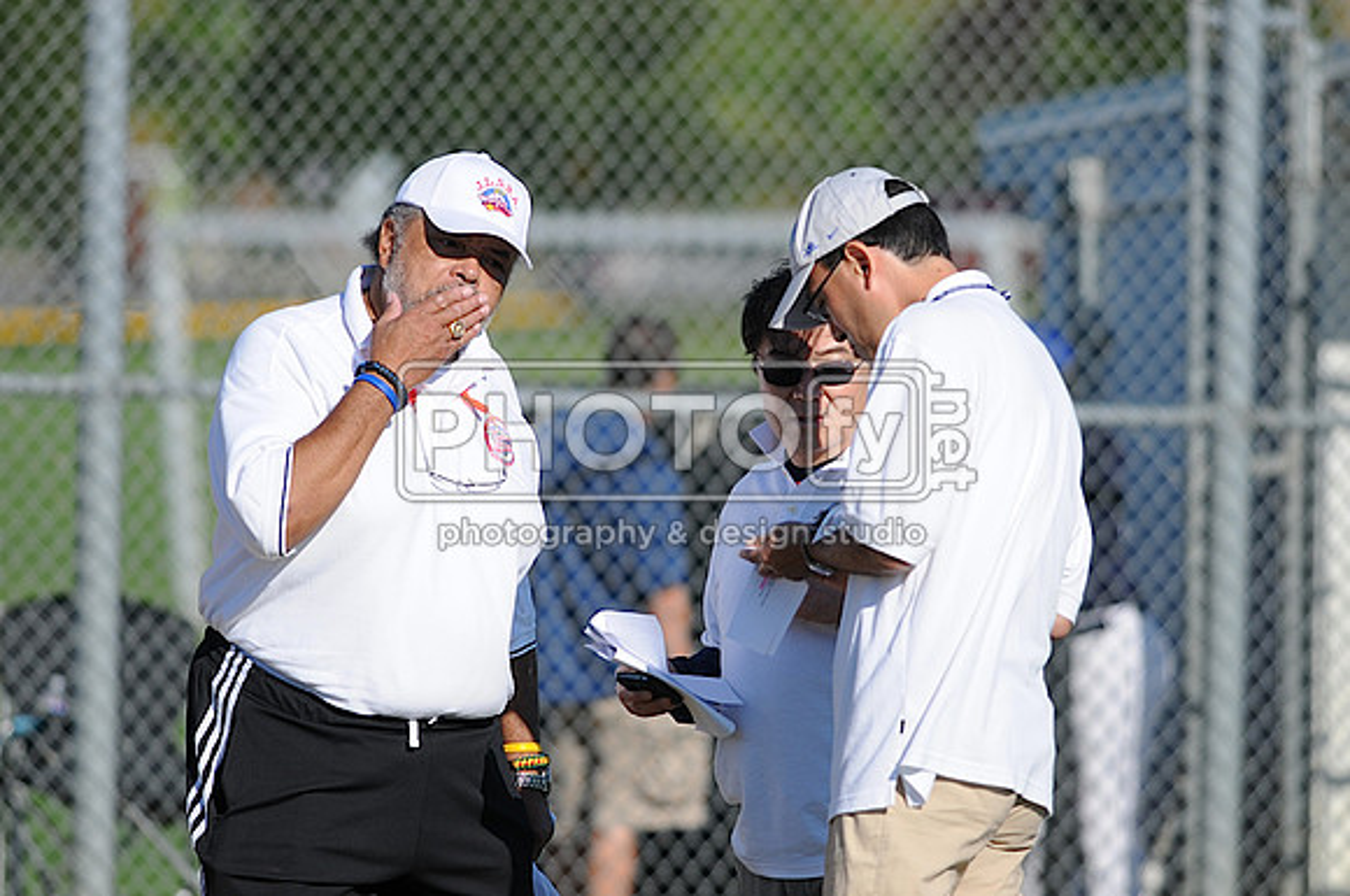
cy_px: 448
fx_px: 16851
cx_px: 675
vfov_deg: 3.0
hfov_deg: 4.6
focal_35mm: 450
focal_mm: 300
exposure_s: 1/2000
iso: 200
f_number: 4
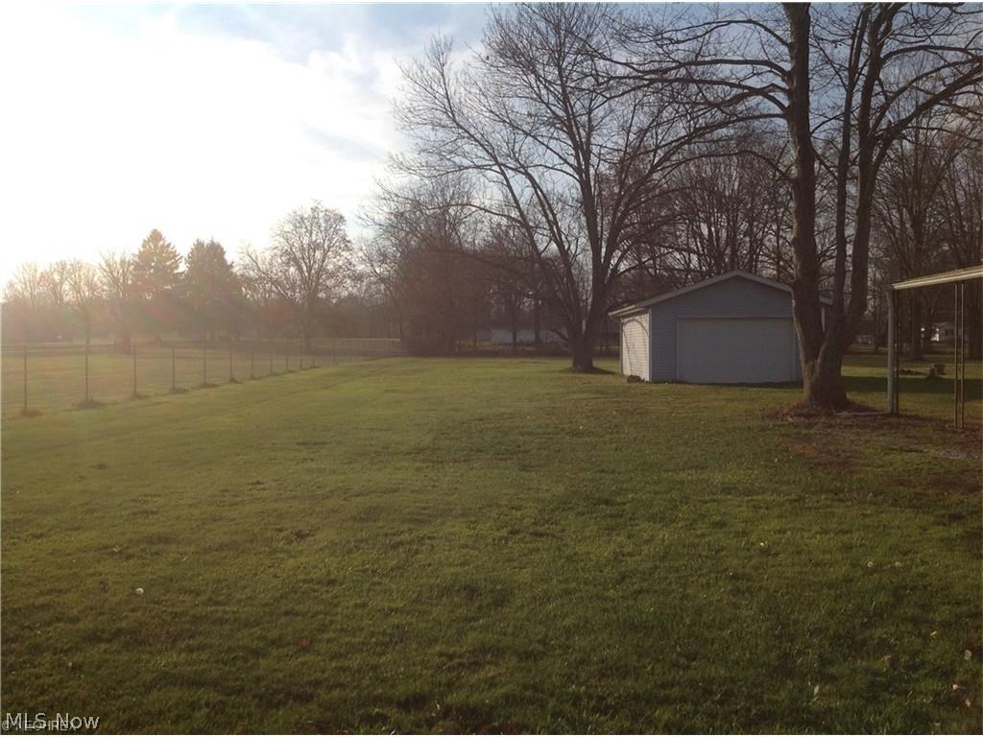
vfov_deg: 40.7
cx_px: 492
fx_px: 994
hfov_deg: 52.6
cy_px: 368
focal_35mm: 35
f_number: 2.4
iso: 50
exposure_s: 1/2519
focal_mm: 4.28
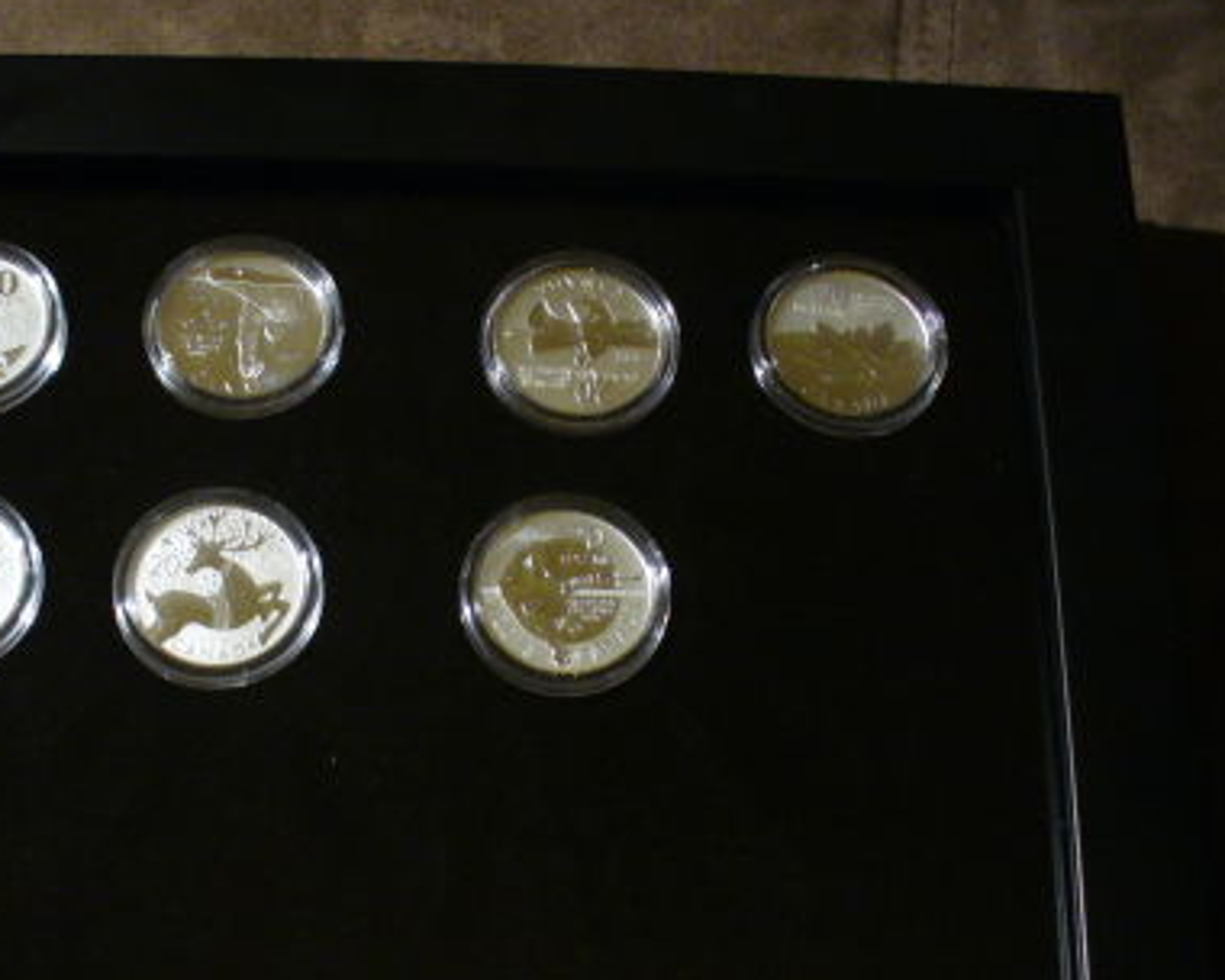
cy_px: 632
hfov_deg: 32.9
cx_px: 458
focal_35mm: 57
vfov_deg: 26.6
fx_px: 2067
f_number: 2.8
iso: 200
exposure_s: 1/8
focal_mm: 6.1
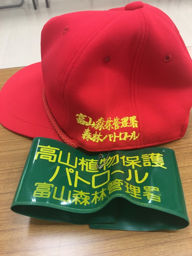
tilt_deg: -47.4
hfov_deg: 48.2
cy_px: 128
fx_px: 214
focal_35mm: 29
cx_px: 96
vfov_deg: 61.7
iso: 25
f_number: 2.2
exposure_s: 1/15
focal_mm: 4.15
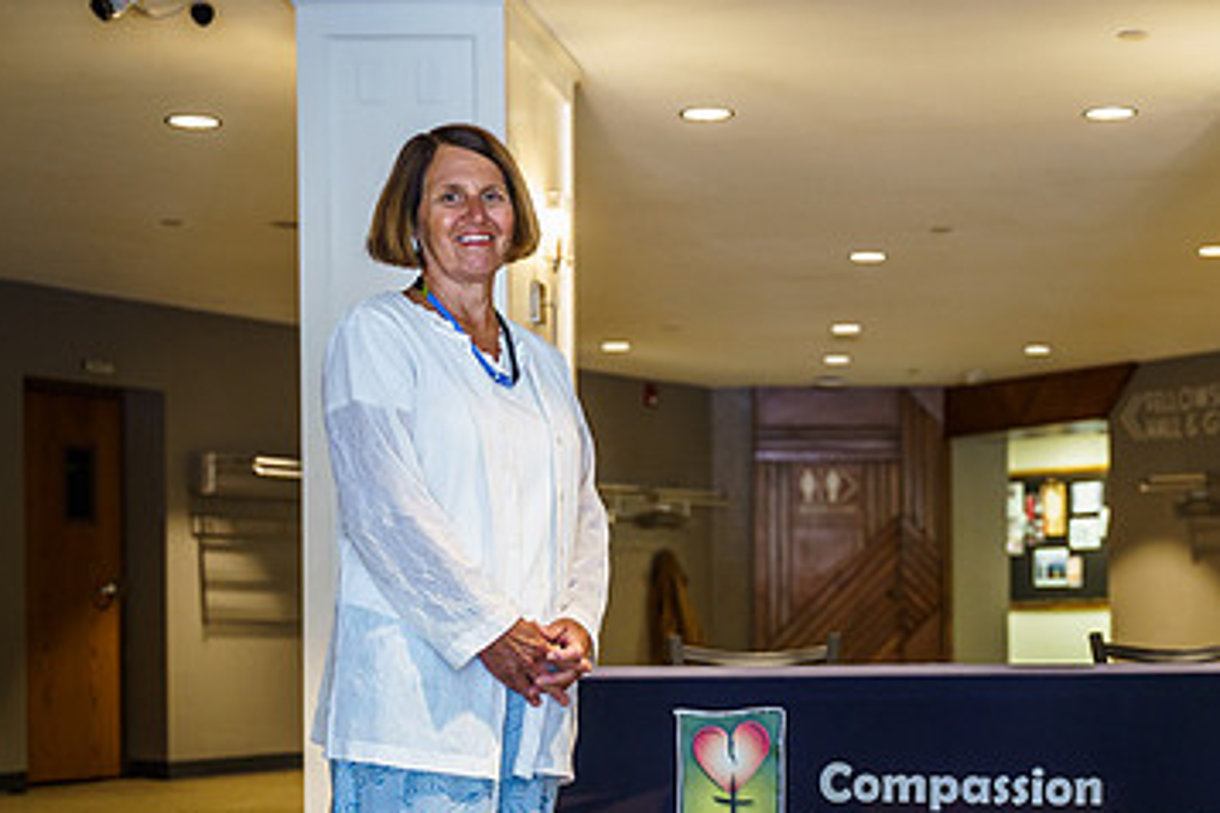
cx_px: 922
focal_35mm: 76
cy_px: 622
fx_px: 2575
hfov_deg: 26.3
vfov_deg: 17.8
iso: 1600
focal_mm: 44.3
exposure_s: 1/160
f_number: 2.8
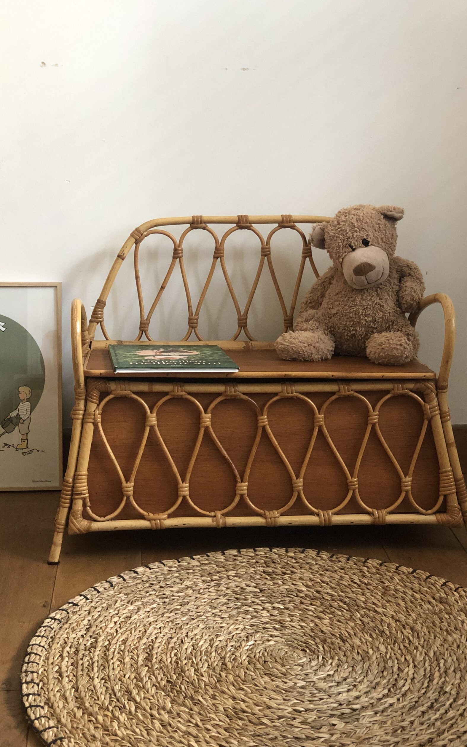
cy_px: 377
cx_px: 228
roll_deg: +0.0
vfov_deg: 36.3
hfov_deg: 23.1
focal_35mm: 56
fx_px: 1140
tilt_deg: -14.4
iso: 160
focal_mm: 6
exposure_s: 1/24
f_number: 2.4
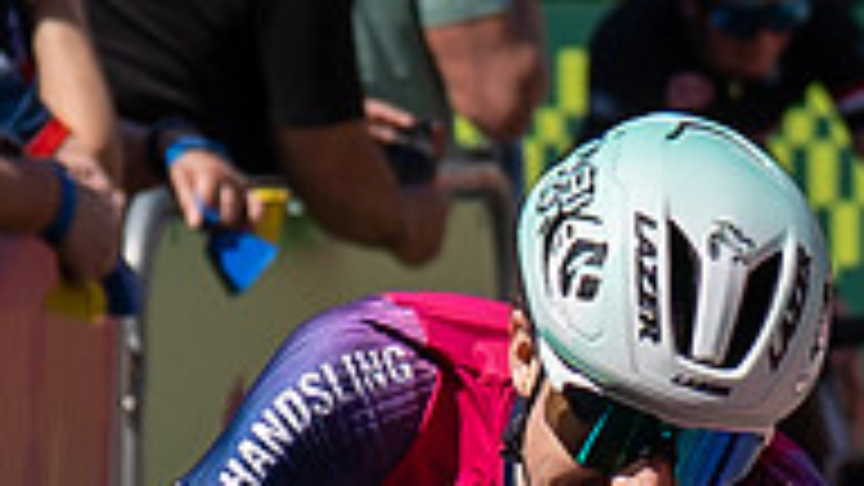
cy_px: -232
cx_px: 630
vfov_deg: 1.2
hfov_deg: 2.1
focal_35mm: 1007
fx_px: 23070
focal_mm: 70
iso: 100
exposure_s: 1/1250
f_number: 4
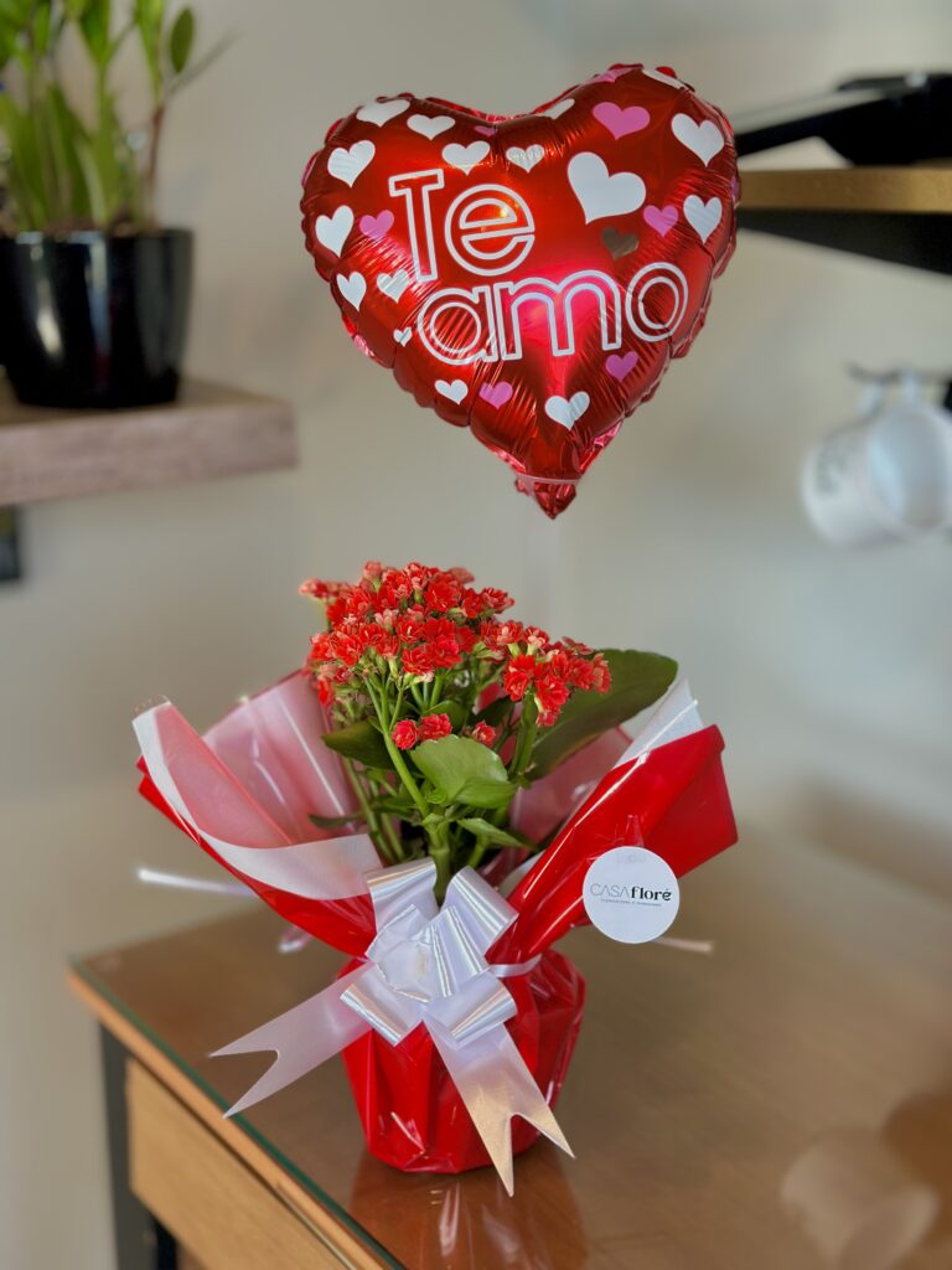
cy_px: 635
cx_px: 476
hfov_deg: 30.3
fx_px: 1760
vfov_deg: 39.7
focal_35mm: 48
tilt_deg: -15.0
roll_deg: +0.2
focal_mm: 6.86
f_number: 1.78
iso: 80
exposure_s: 1/287
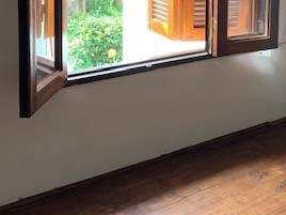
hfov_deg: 30.8
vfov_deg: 22.4
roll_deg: -0.7
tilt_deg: -6.6
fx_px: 512
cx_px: 205
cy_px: -17
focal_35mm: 62
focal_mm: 4.25
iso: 100
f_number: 1.8
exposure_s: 1/81
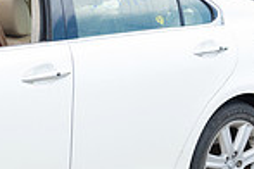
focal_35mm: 122
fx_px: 861
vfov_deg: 11.2
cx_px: -90
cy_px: 118
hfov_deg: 15.8
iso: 1250
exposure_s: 1/800
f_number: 7.1
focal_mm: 31
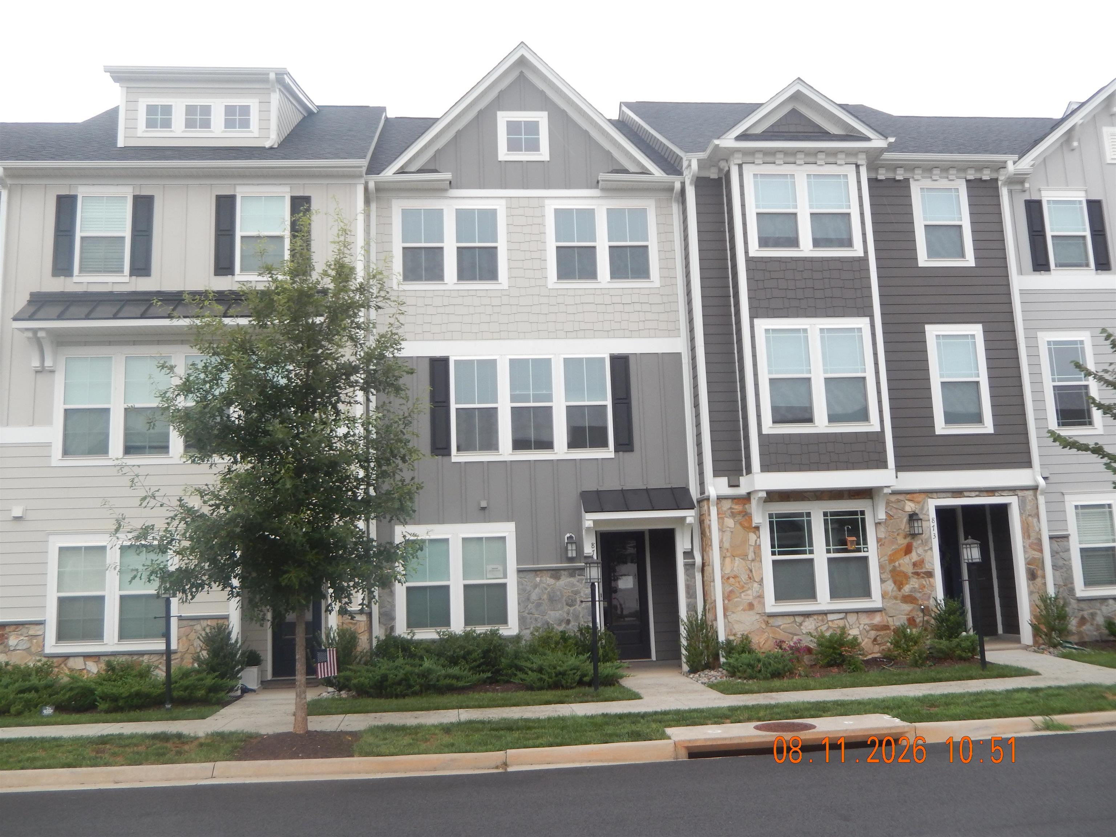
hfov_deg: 56.8
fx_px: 1032
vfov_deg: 44.2
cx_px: 558
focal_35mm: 32
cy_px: 418
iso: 125
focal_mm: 5.7
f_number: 3.8
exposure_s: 1/80
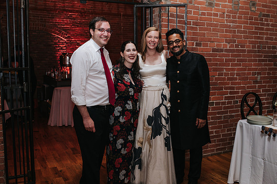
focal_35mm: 37
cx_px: 144
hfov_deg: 51.7
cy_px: 88
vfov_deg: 35.8
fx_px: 286
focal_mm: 35
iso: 800
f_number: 4
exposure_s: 1/200
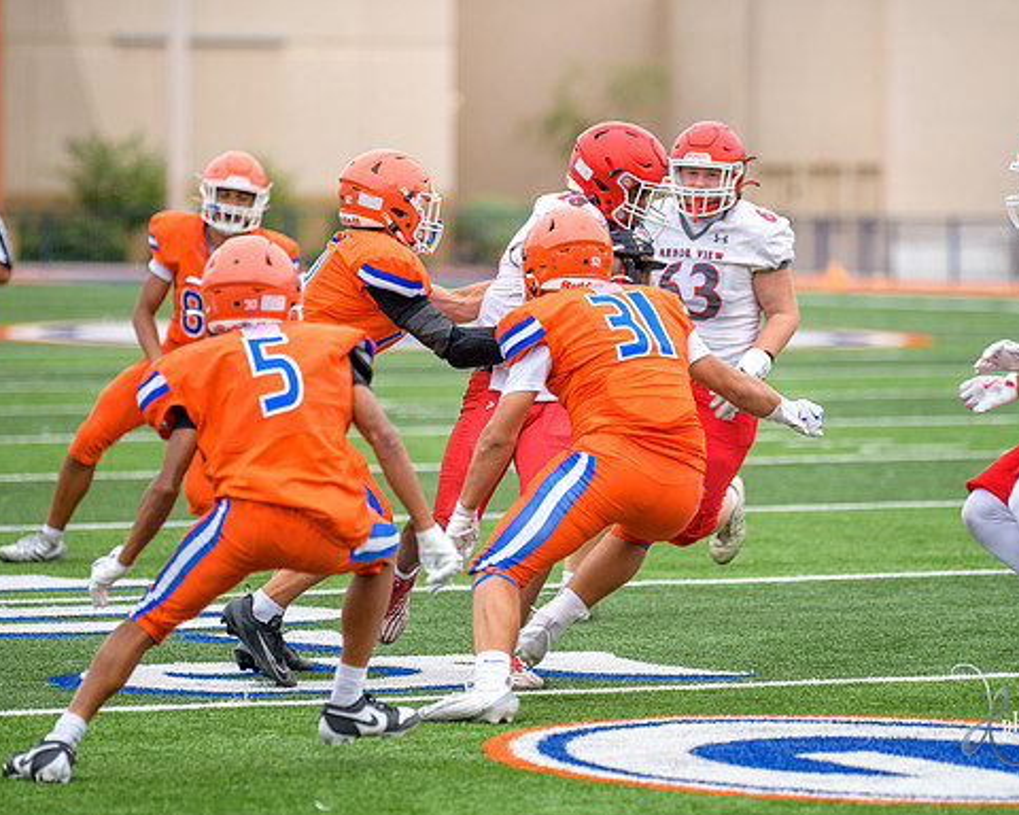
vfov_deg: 6.5
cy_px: 409
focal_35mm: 238
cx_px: 563
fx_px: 7178
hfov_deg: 8.1
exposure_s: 1/800
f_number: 2.8
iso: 400
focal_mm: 210
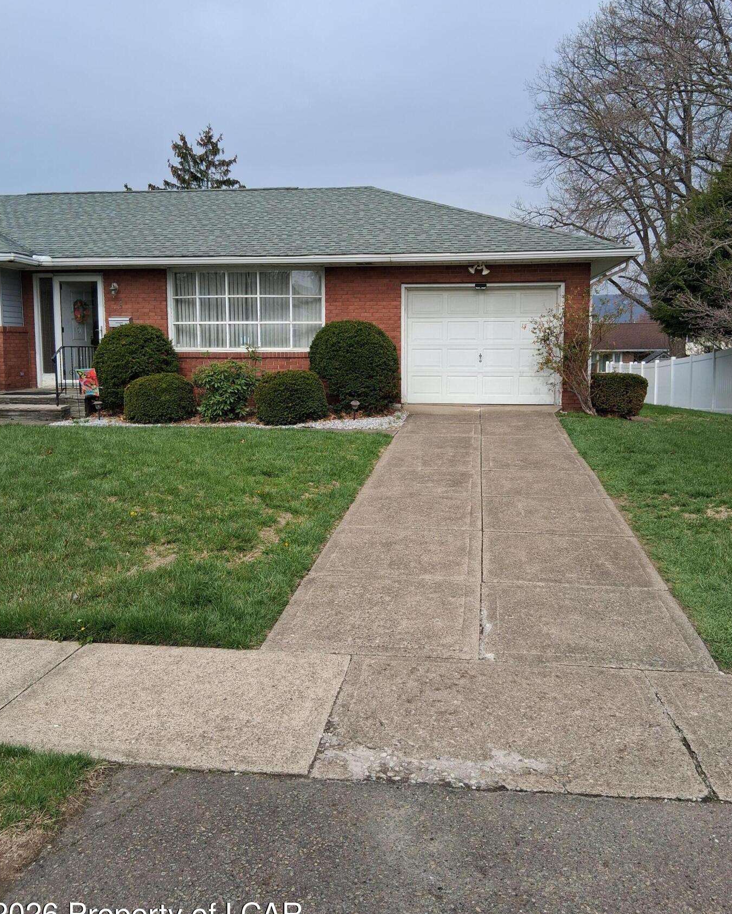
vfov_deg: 58.7
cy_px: 424
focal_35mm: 30
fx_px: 812
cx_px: 371
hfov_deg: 48.5
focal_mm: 3.98
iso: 25
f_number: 1.8
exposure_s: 1/379
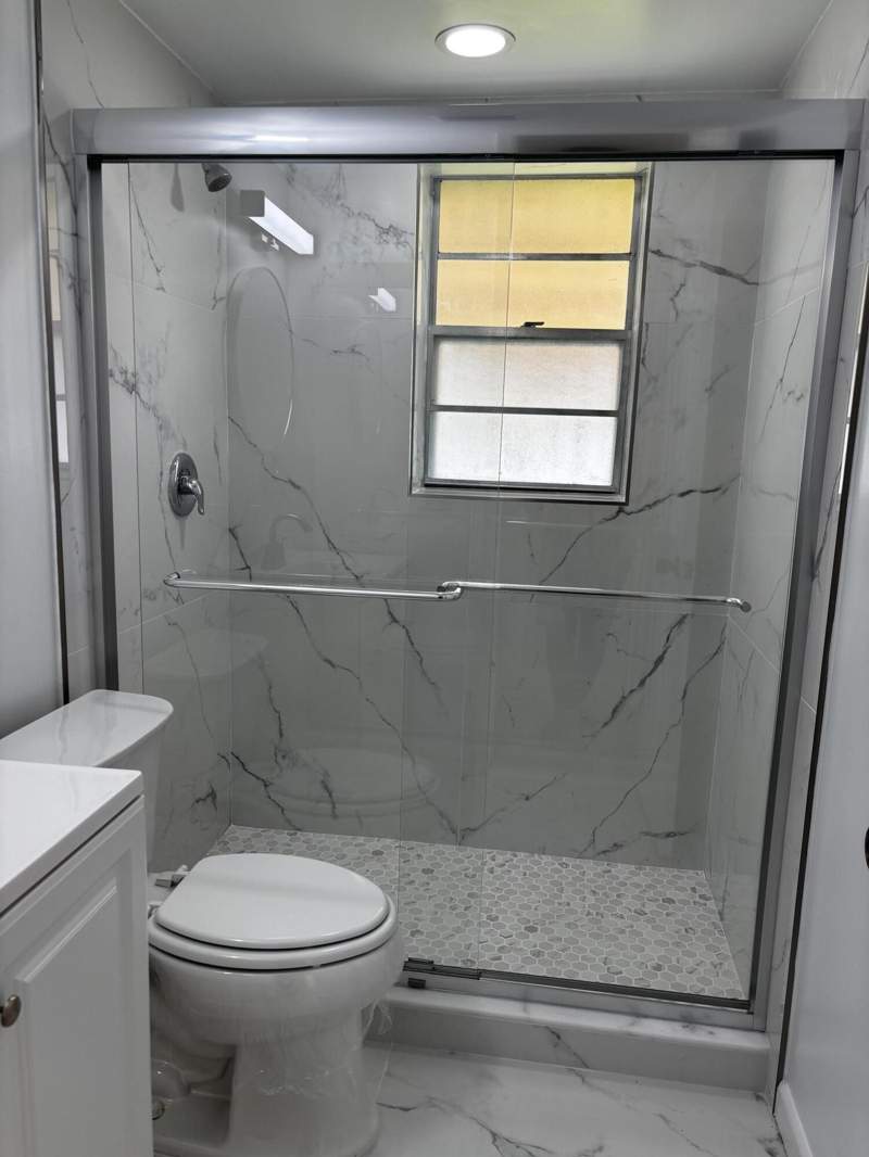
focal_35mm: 26
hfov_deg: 53.1
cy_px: 578
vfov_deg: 67.3
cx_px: 434
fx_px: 870
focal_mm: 5.96
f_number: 1.6
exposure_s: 1/152
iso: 40
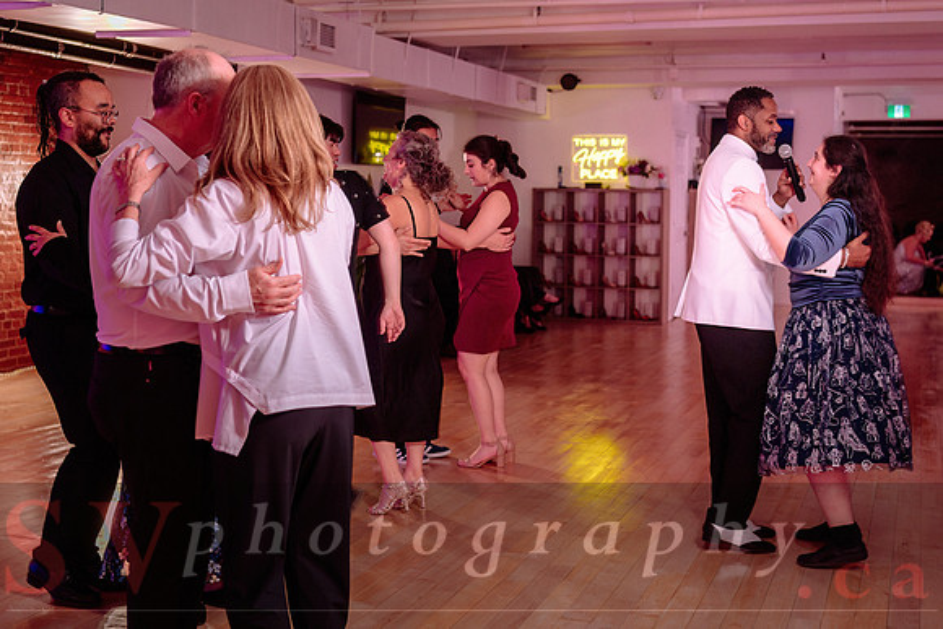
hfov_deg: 38.1
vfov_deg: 25.9
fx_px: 1365
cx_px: 503
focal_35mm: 52
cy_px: 271
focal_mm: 45
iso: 500
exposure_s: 1/60
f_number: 3.2
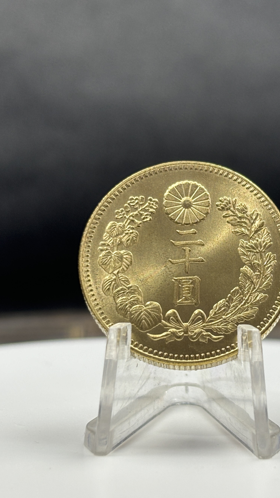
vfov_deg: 32.3
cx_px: 183
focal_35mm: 65
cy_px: 264
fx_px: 858
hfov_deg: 18.5
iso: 50
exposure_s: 1/65
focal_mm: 5.96
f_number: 1.6
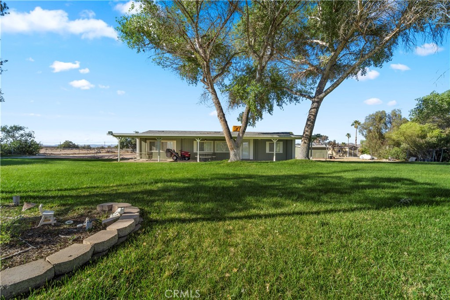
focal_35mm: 14
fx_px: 175
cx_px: 225
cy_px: 150
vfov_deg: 81.2
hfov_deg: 104.2
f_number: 9
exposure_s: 1/160
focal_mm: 14
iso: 100
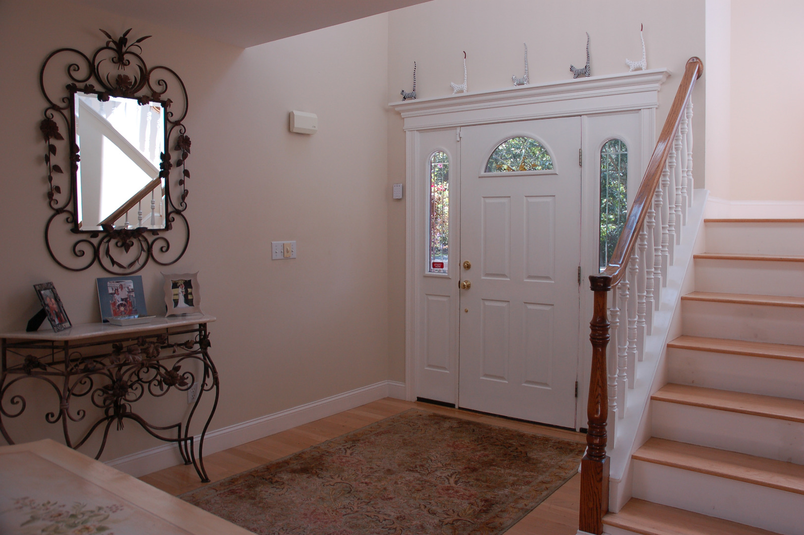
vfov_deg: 47.9
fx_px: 602
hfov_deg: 67.4
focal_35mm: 27
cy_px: 268
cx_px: 402
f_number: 5.6
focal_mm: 18
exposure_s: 1/125
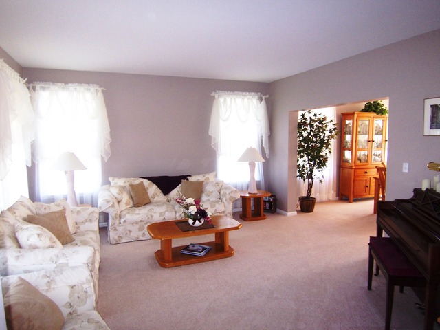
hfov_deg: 73.9
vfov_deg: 58.9
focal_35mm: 23
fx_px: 292
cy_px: 165
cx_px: 220
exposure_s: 1/30
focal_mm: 3.8
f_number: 2.8
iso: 160
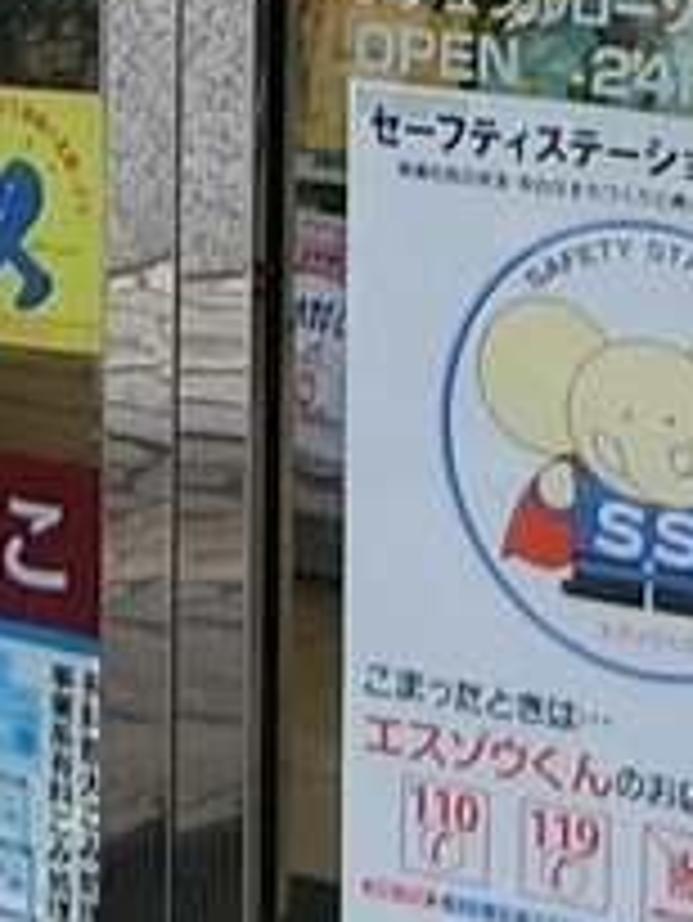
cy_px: -535
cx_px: 207
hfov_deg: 10.0
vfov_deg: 12.5
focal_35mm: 148
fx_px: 3946
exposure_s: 1/125
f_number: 2.7
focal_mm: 4.06
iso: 80
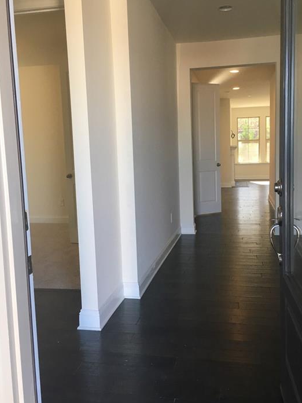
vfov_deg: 56.8
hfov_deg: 44.1
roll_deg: +2.1
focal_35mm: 32
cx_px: 164
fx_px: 372
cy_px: 191
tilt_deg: -4.7
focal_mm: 4.15
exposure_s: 1/30
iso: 32
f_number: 2.2
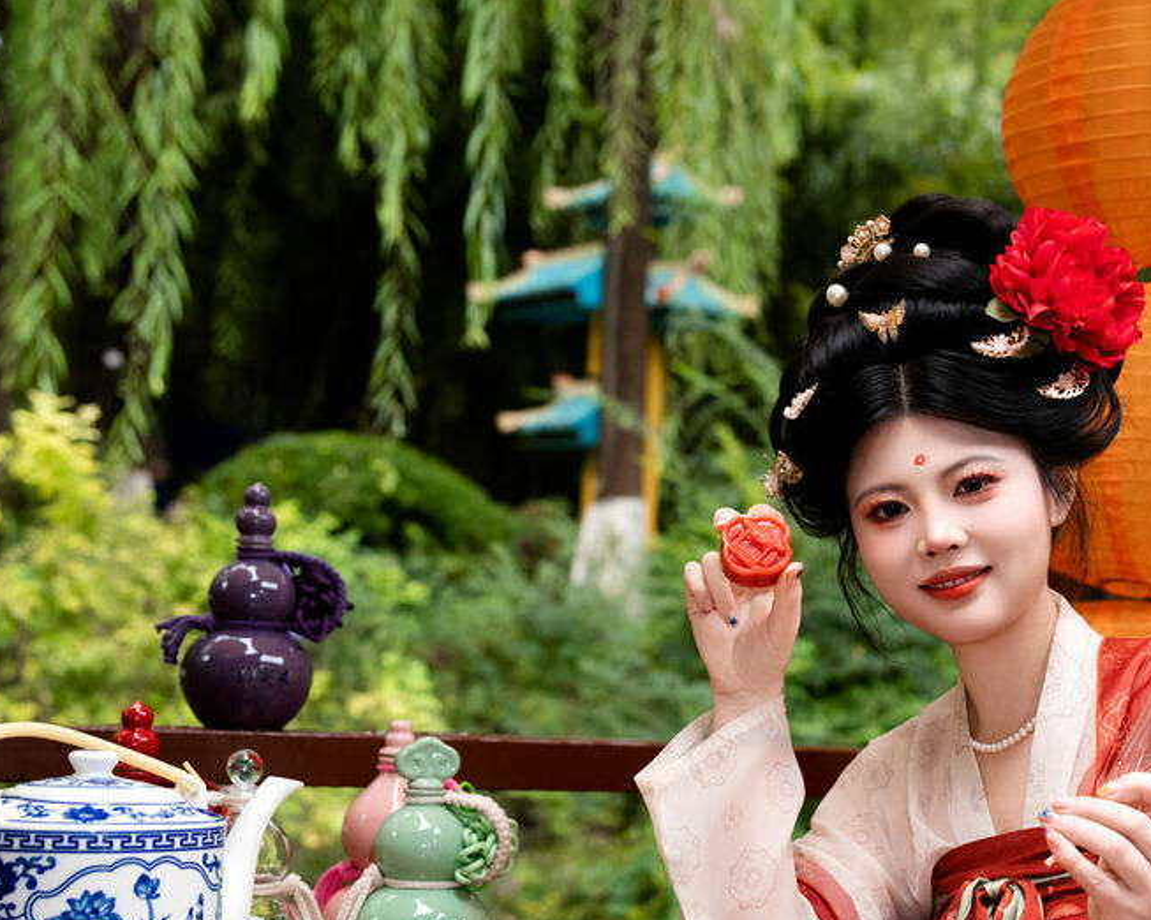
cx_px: 760
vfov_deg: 21.5
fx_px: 2418
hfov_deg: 26.6
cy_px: 614
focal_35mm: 71
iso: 800
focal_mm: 47
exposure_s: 1/125
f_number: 4
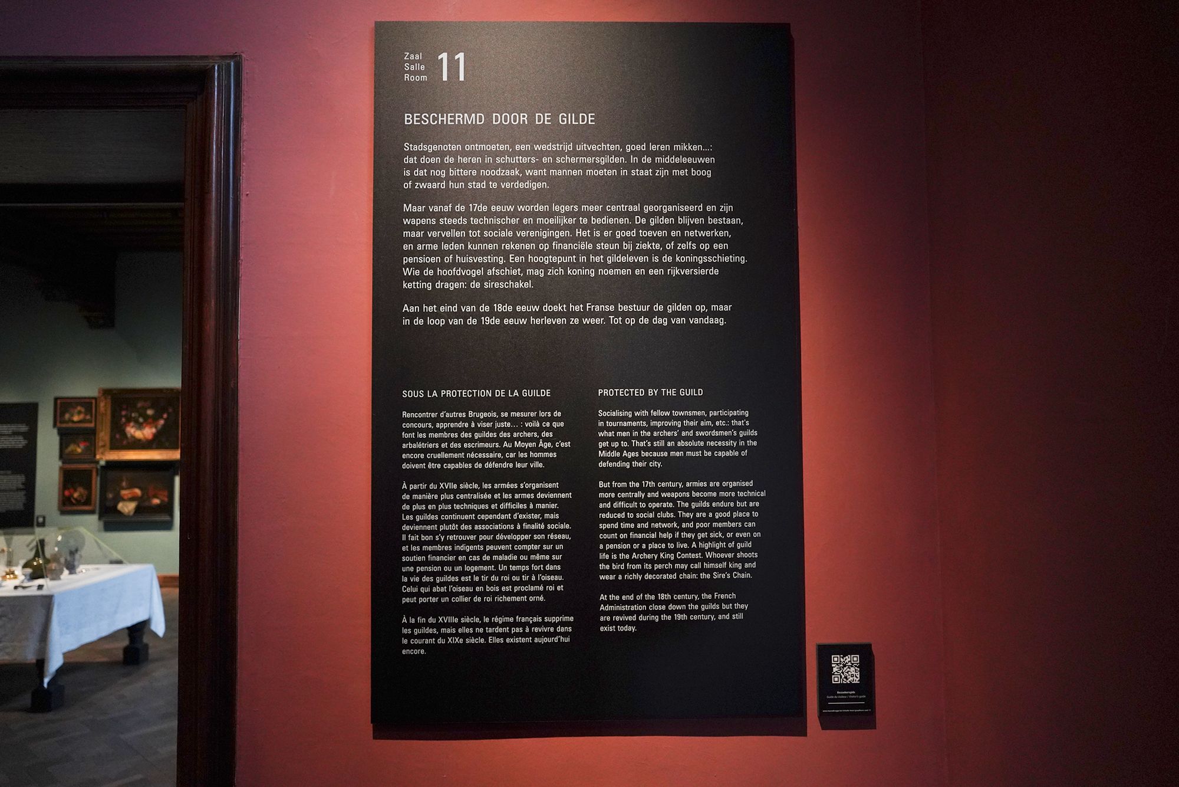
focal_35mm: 24
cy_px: 394
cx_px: 590
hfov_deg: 73.7
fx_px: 786
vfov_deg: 53.1
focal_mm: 24
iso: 3200
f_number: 2.8
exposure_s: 1/80
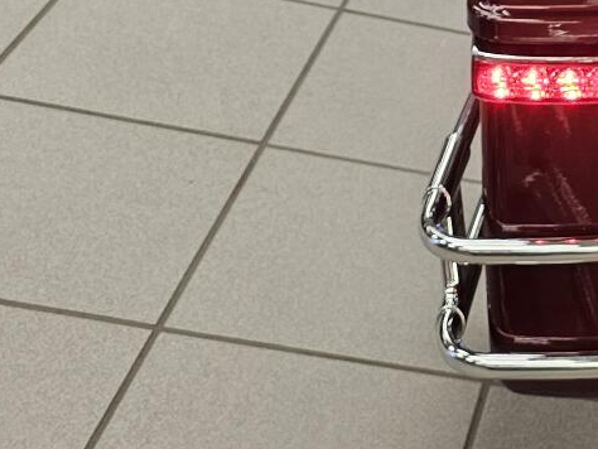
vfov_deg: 14.3
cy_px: -208
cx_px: 945
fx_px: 1677
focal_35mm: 97
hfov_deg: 17.7
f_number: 1.7
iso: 160
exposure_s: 1/120
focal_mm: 6.3
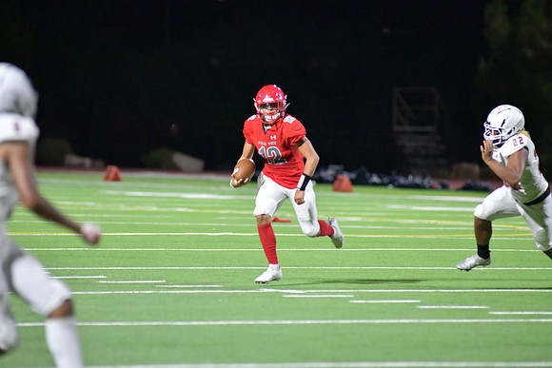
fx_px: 4601
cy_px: 184
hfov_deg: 6.9
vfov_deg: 4.6
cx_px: 276
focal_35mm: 300
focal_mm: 300
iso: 12800
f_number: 4
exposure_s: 1/1250
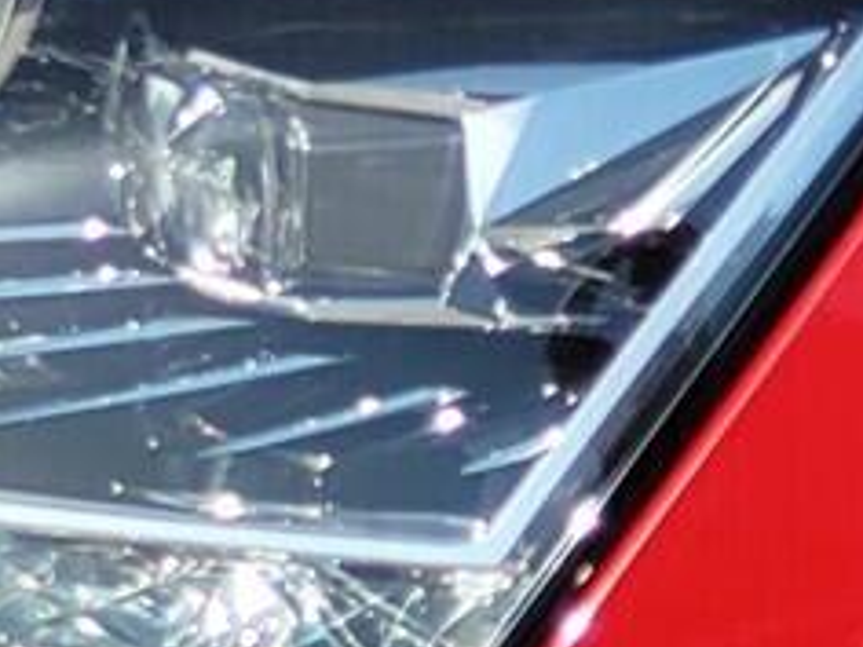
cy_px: 632
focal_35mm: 464
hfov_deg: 4.3
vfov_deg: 3.2
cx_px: -241
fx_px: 11568
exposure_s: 1/878
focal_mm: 7.12
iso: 25
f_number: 2.4
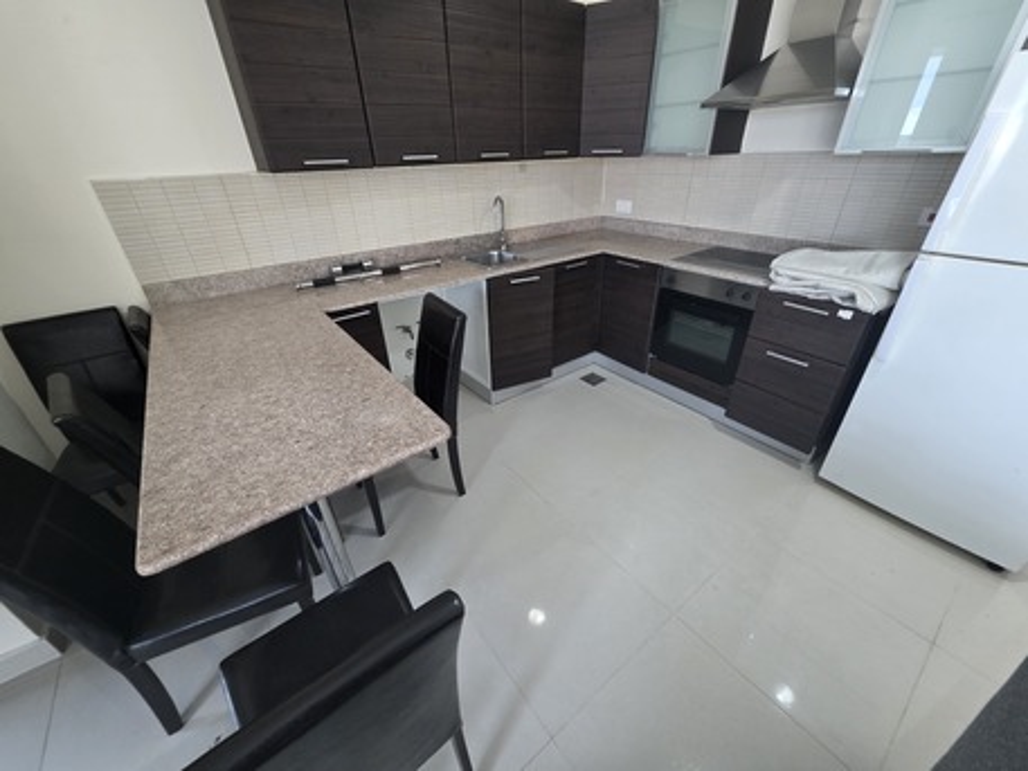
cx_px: 514
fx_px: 386
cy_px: 386
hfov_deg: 106.2
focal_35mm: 13
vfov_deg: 89.9
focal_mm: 2.2
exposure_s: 1/50
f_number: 1.9
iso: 320
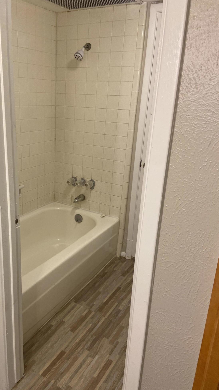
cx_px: 70
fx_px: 299
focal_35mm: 29
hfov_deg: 39.6
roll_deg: -1.8
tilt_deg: -18.0
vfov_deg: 66.1
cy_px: 196
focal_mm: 4.25
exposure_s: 1/60
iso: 125
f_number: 1.8
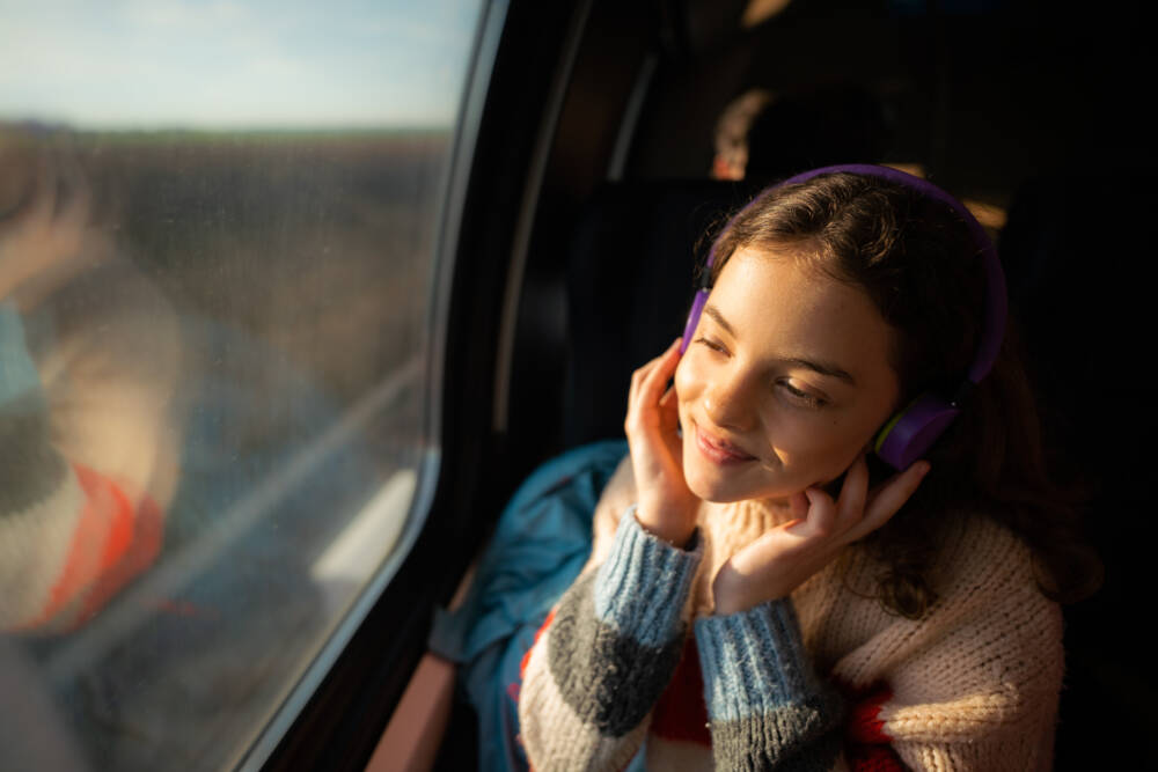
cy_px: 386
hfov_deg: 84.0
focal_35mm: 20
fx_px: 643
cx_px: 579
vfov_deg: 61.9
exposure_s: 1/1000
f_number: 1.8
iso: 200
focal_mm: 20
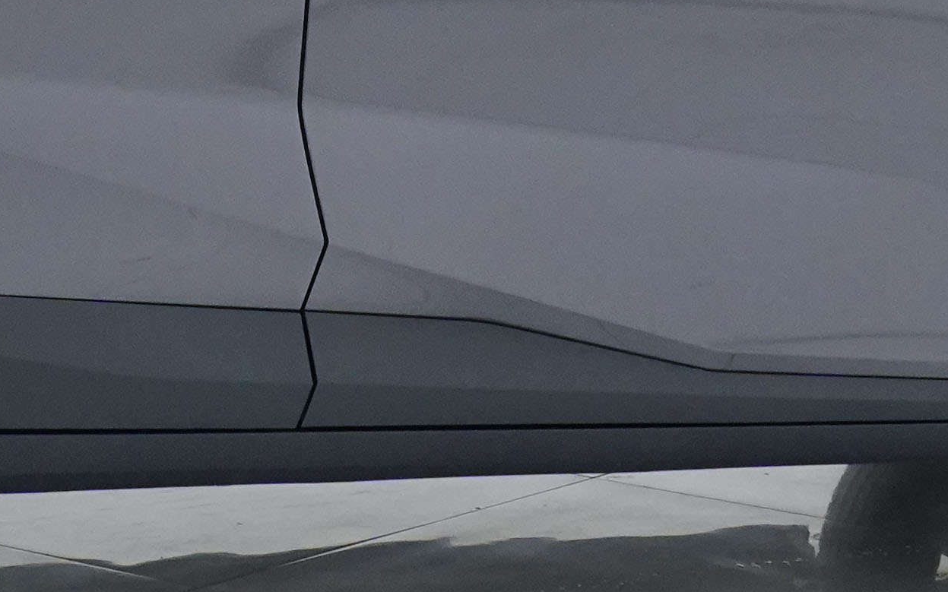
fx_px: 3927
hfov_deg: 13.7
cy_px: -362
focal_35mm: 152
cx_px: 229
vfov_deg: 8.4
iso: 2500
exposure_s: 1/320
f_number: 5.6
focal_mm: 31
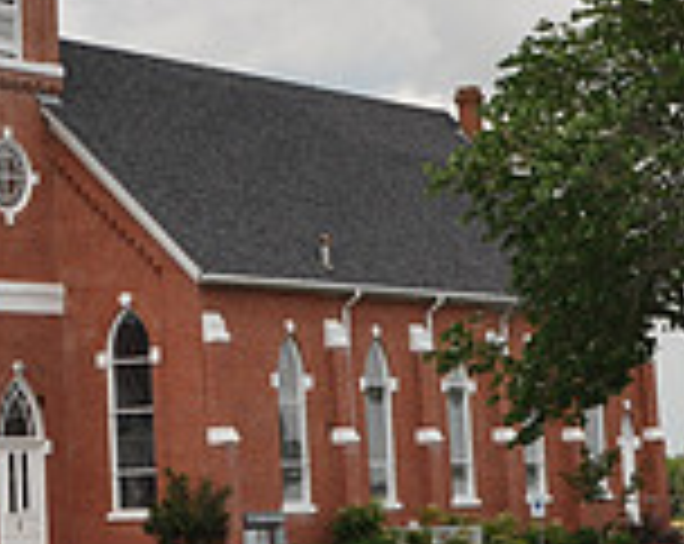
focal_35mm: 129
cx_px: 18
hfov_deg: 14.7
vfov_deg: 11.7
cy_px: -70
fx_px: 2606
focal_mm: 24
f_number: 8
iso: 200
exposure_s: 1/250
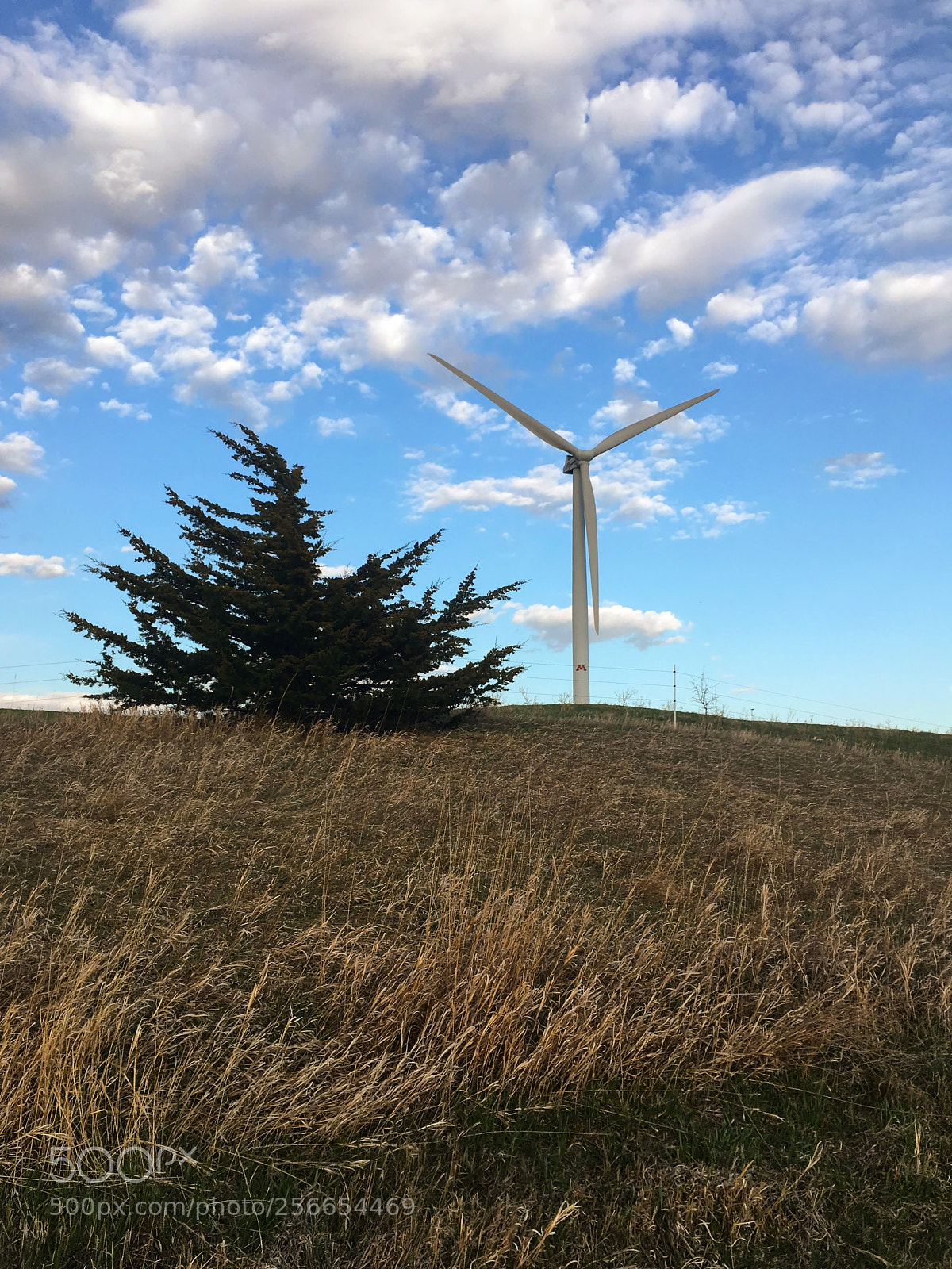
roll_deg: -0.4
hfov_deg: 48.2
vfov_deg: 61.7
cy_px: 634
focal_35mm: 29
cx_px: 476
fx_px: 1063
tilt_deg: +8.4
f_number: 2.2
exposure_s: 1/574
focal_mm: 4.15
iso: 25
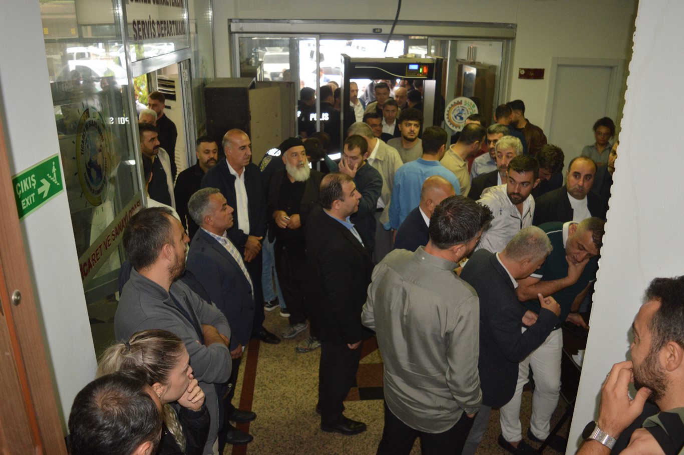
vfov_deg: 47.9
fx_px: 513
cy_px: 228
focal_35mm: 27
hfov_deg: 67.4
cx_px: 342
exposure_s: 1/60
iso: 1000
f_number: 3.5
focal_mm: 18
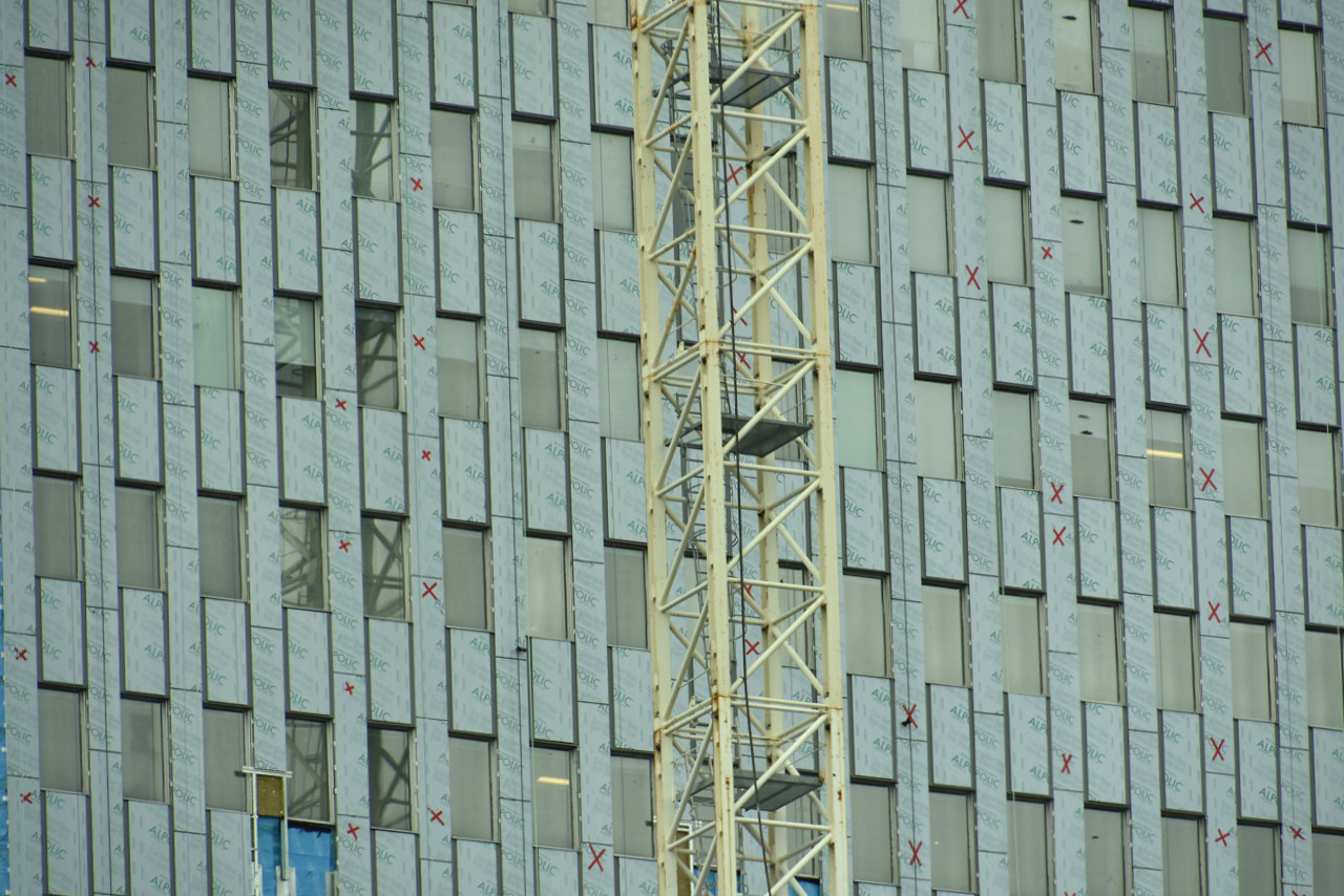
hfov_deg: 5.1
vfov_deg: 3.4
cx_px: 672
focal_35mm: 405
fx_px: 15122
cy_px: 448
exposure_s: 1/320
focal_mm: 270
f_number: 9
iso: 200
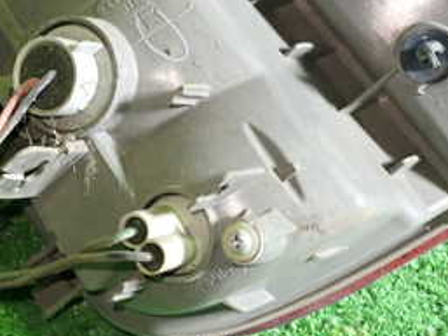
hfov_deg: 27.8
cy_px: 42
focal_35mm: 70
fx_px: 906
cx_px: 216
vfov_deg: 20.6
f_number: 2.3
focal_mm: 5.4
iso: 250
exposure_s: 1/30
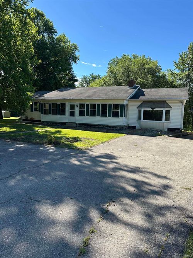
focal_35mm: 24
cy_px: 129
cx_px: 96
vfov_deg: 71.6
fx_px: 178
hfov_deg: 56.8
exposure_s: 1/2353
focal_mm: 6.86
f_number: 1.78
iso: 80
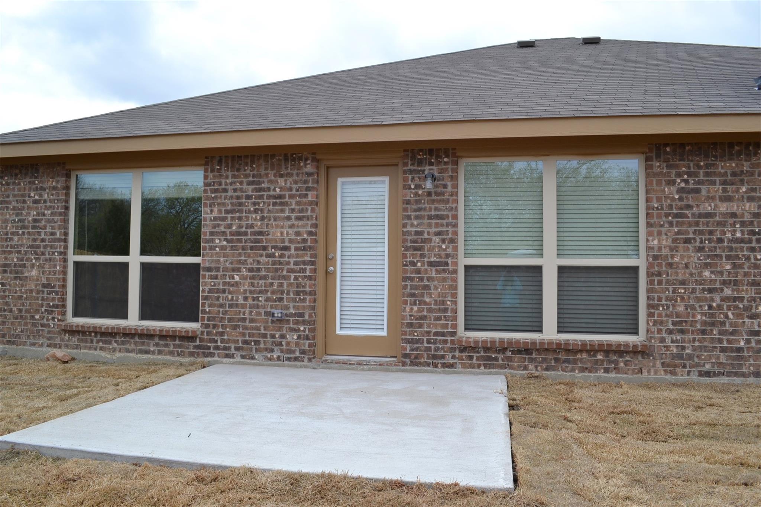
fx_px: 571
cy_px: 254
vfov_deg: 47.9
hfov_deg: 67.4
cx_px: 380
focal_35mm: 27
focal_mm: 18
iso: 100
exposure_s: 1/250
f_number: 8
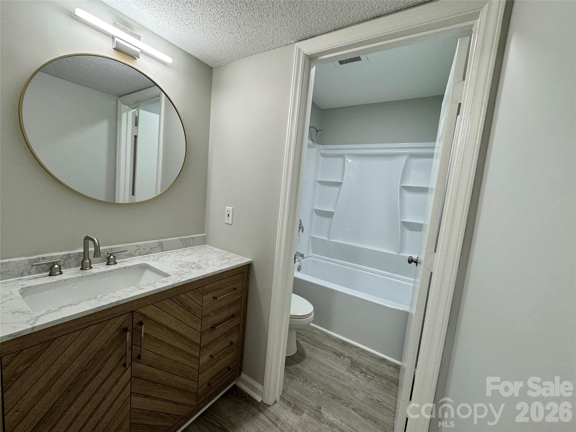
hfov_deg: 102.1
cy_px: 216
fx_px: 233
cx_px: 288
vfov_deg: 85.7
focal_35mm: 14
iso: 200
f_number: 2.2
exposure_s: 1/120
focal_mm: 2.22
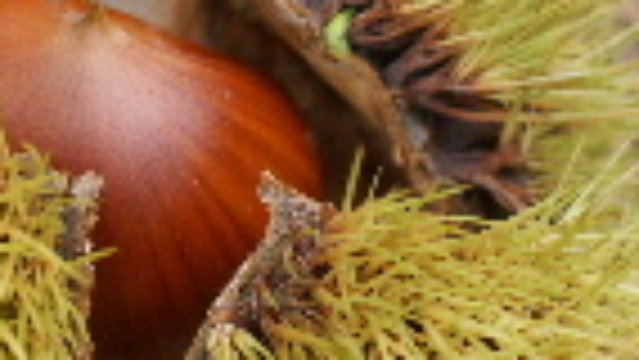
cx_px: 106
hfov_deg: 8.5
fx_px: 4288
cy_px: 106
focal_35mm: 253
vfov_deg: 4.8
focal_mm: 50
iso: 100
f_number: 4.5
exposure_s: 1/125
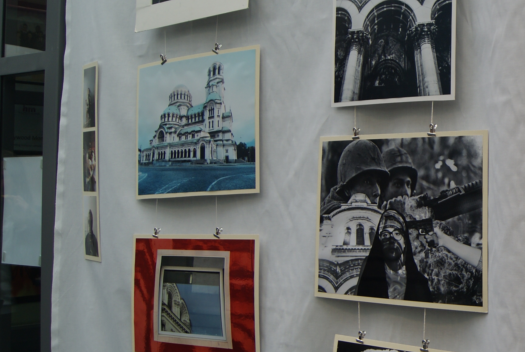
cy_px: 143
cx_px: 571
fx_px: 1270
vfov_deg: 15.7
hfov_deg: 22.1
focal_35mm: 87
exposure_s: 1/60
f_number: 5
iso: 100
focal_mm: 26
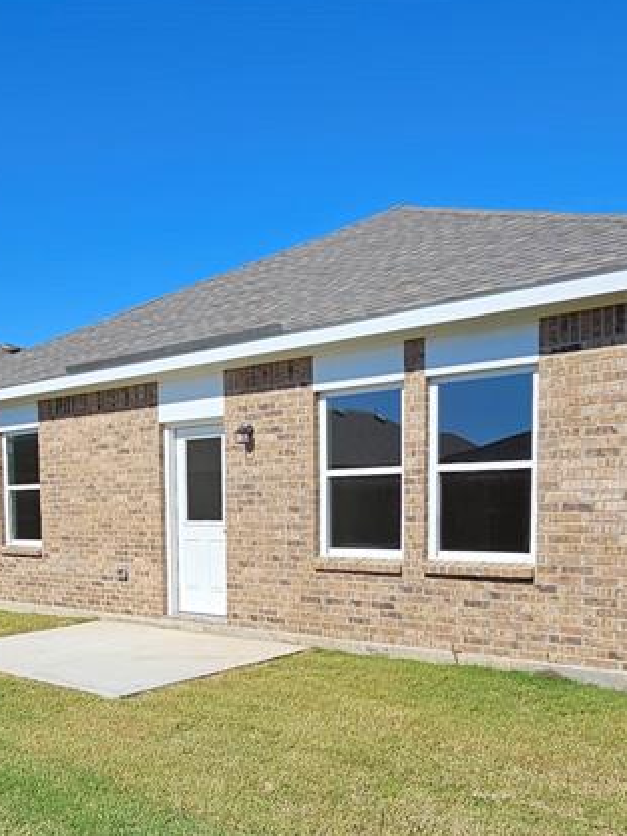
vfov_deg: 55.2
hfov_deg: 42.9
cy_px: 583
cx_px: 163
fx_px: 773
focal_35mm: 32
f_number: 2.2
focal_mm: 2.2
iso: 50
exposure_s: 1/3255
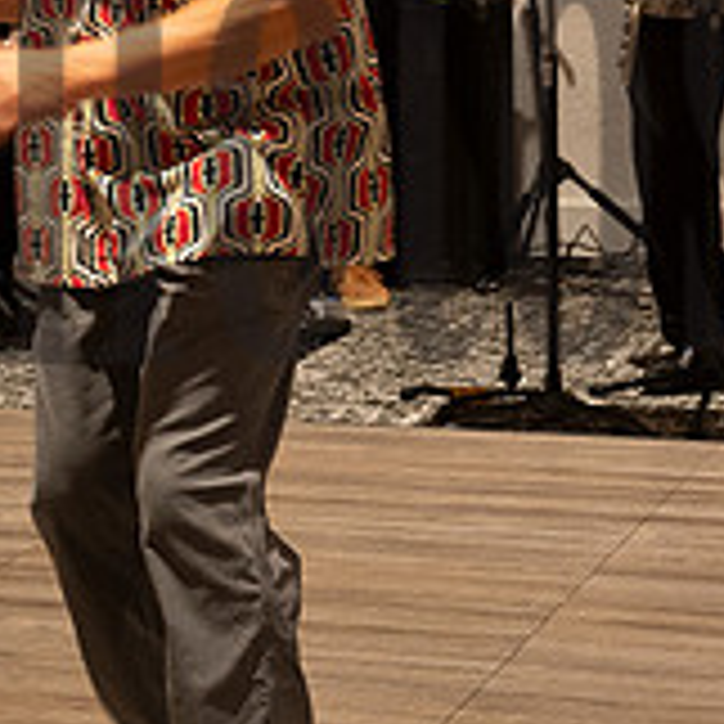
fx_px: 3620
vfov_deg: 11.4
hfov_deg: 11.0
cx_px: -369
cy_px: 128
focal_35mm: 153
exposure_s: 1/60
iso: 1800
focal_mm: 33.5
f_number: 4
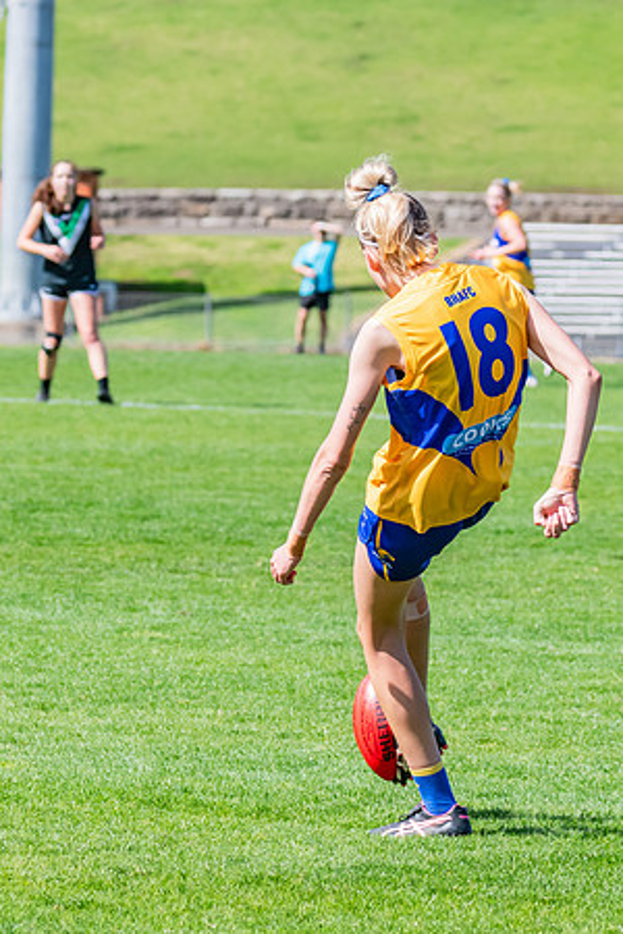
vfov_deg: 6.1
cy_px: 453
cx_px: 415
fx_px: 8763
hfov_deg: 4.1
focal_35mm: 338
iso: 800
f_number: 8
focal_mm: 180
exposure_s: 1/1600
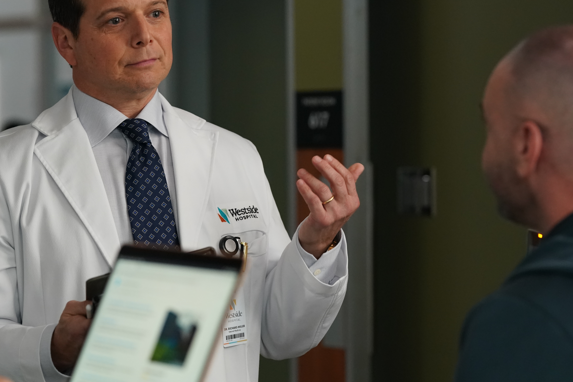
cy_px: 158
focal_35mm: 148
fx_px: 2355
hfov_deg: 13.9
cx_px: 278
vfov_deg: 9.3
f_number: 4
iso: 4000
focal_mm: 115
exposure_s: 1/160
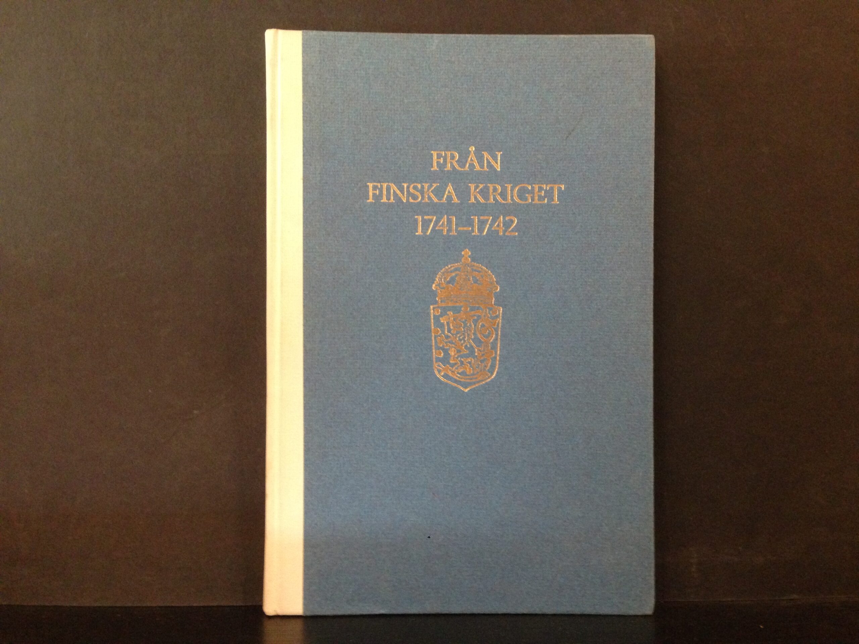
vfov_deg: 42.9
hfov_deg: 55.4
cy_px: 322
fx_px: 819
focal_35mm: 33
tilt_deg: -39.6
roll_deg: +0.6
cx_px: 430
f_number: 2.4
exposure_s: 1/17
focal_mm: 4.12
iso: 320
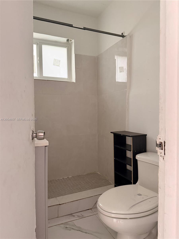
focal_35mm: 24
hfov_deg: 56.8
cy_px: 120
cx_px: 90
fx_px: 165
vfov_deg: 71.6
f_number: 1.78
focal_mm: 6.76
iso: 800
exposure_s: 1/50
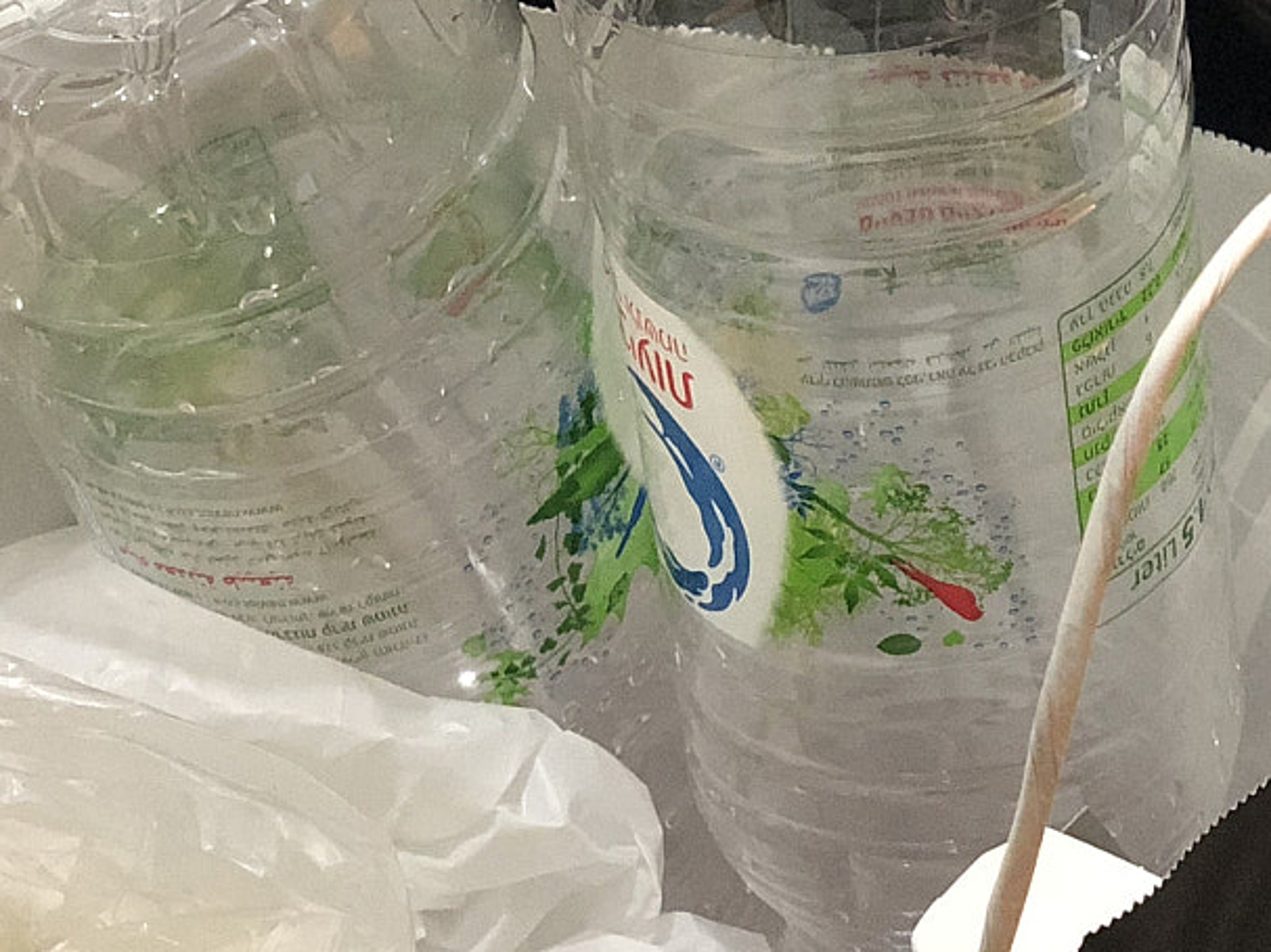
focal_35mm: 137
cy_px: 203
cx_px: 1288
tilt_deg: -33.6
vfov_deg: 10.8
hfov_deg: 14.2
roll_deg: -4.2
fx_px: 5029
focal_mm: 6
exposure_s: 1/20
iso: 160
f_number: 2.4
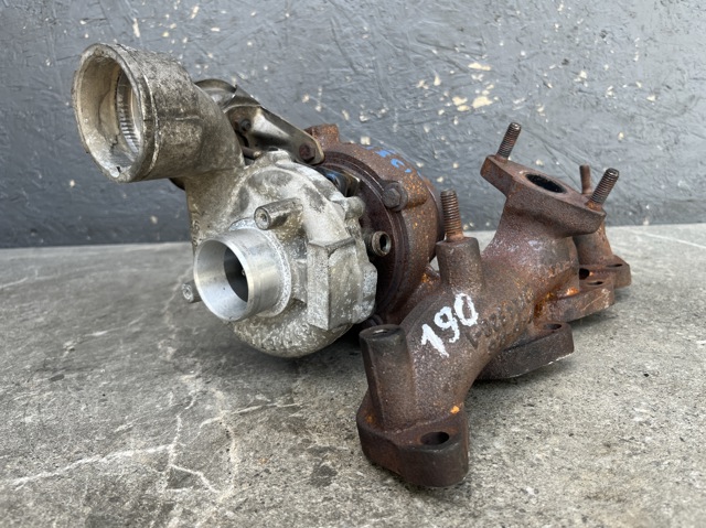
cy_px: 264
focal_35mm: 26
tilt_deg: -13.9
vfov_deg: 53.0
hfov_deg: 67.3
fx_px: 530
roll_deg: +1.6
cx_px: 353
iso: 40
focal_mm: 5.1
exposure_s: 1/158
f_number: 1.6
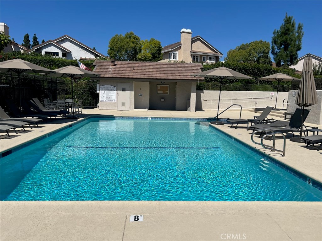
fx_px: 242
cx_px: 161
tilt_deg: -5.6
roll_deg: +1.4
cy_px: 120
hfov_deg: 67.3
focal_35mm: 26
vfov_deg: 53.1
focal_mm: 5.7
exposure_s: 1/9434
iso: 50
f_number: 1.5
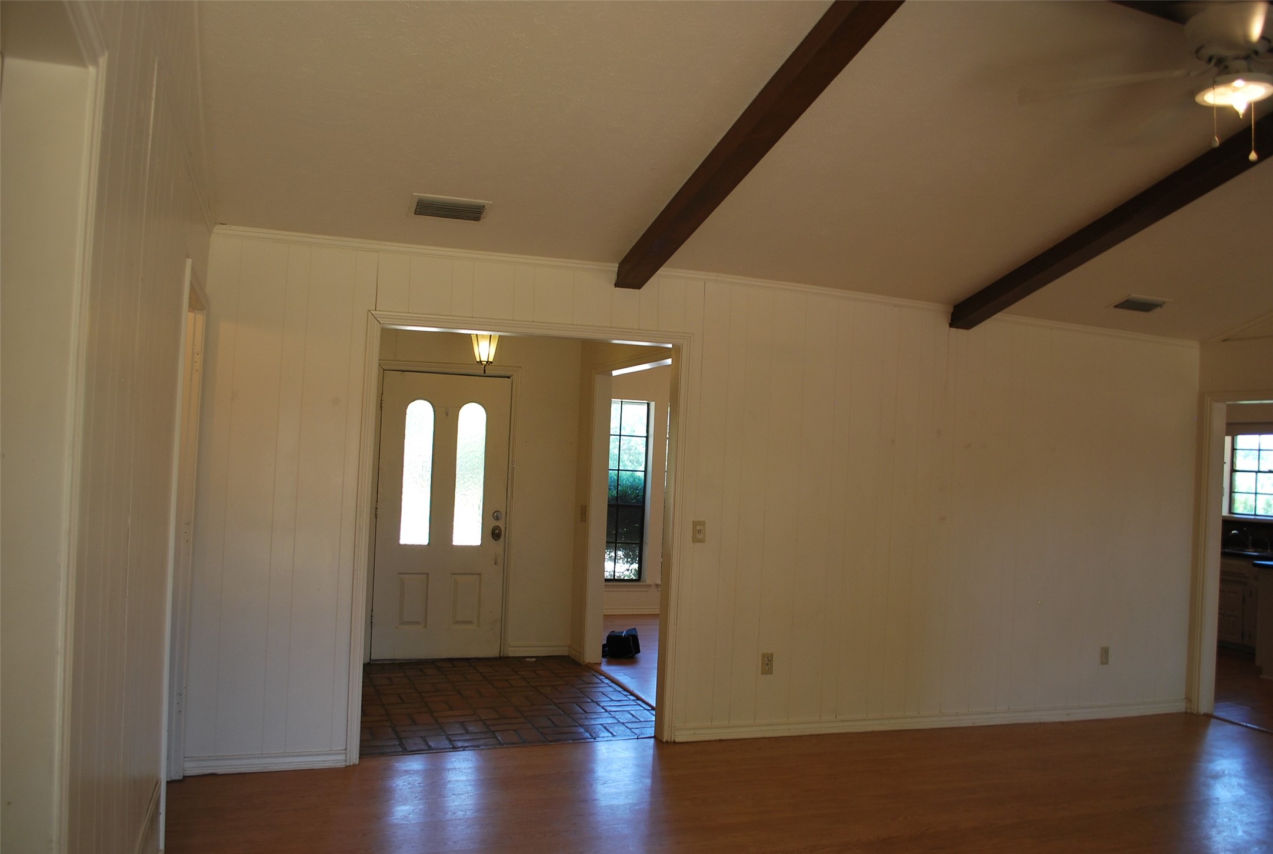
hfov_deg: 67.3
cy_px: 427
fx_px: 957
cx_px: 636
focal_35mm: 27
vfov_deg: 48.1
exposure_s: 1/60
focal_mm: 18
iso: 200
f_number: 4
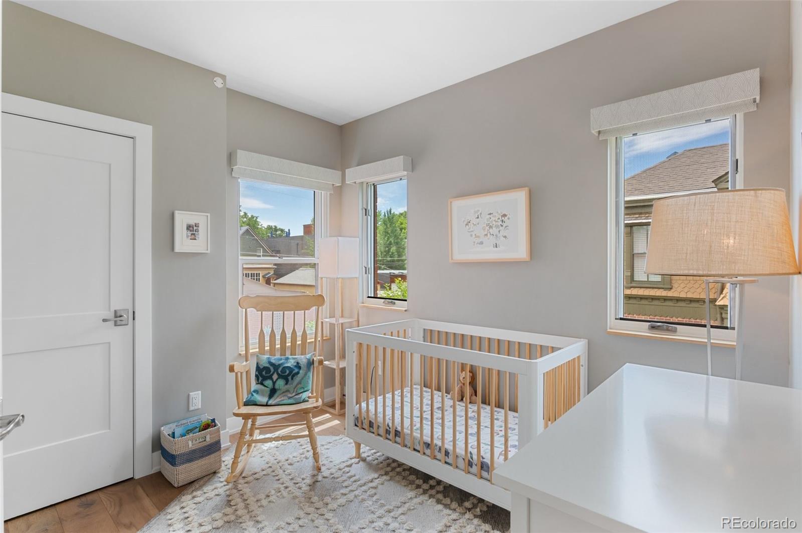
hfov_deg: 93.3
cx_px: 401
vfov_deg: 70.3
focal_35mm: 17
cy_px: 266
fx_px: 378
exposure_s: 1/10
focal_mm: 17
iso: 400
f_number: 8
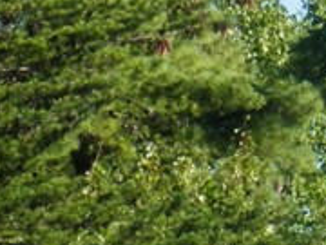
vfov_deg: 1.6
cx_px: 397
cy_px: 468
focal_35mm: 909
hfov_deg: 2.2
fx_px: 8561
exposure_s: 1/160
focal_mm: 36.5
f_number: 5.9
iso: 80
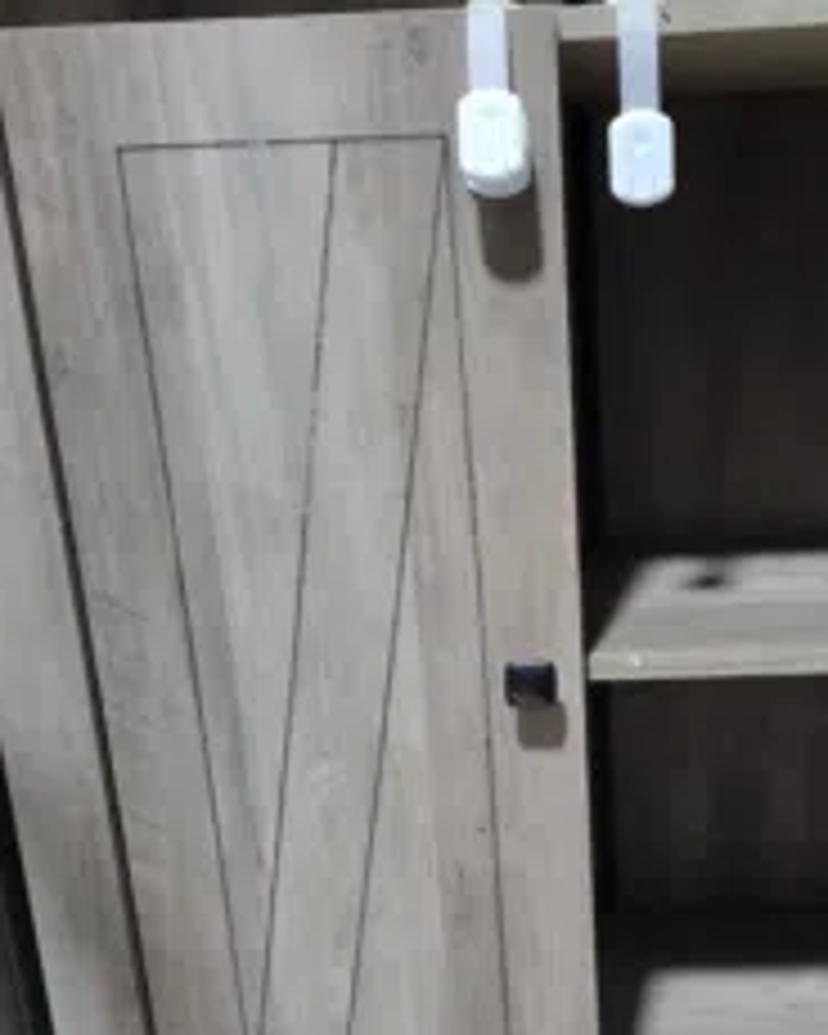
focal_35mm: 39
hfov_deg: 37.6
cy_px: 608
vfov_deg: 46.6
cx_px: 590
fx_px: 1195
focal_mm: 6.3
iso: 640
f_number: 1.7
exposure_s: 1/100
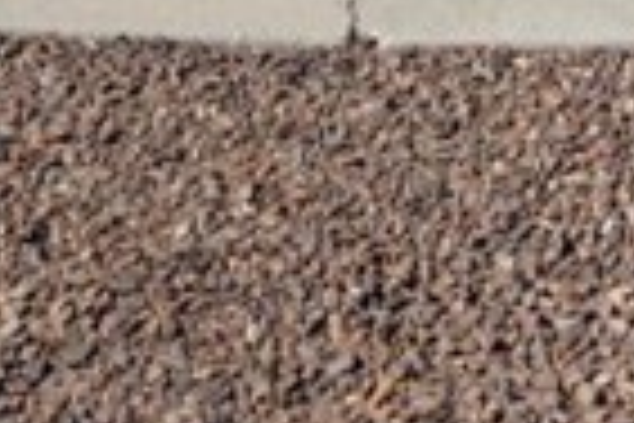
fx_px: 1796
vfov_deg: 10.3
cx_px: 513
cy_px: -783
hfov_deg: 19.8
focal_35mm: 102
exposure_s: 1/350
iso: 200
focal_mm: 14
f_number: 9.5
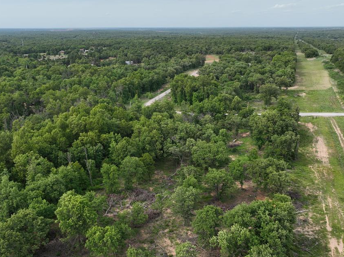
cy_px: 154
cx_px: 157
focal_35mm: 29
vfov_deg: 47.9
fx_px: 288
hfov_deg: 61.6
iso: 100
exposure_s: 1/1500
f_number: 2.8
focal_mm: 12.29
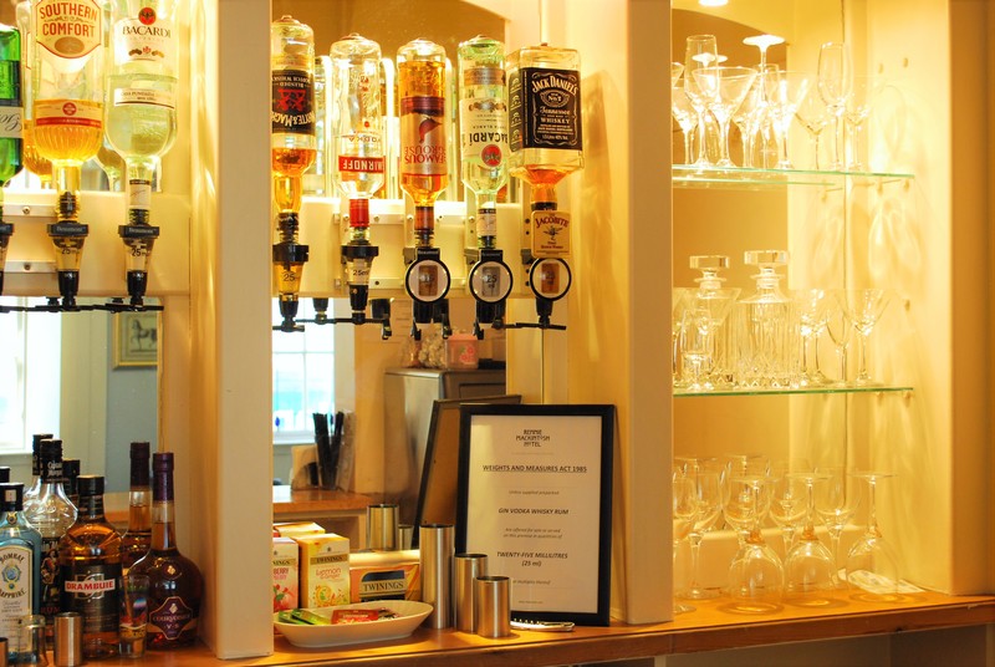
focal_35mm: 51
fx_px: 1412
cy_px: 334
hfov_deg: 38.8
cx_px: 498
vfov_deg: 26.6
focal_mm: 34
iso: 400
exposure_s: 1/20
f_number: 5.6
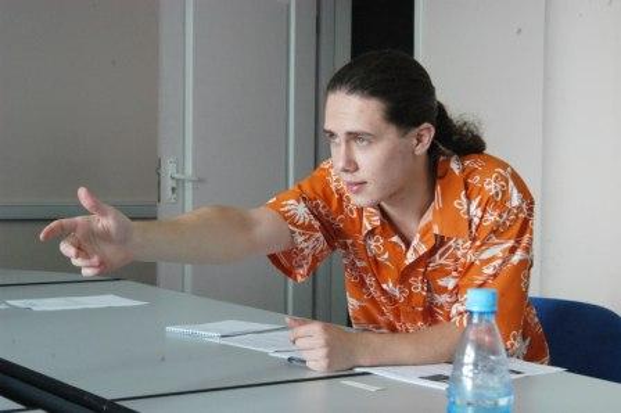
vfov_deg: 18.9
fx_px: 1241
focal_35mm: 72
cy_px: 206
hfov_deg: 28.1
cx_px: 310
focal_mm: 48
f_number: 8
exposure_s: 1/50
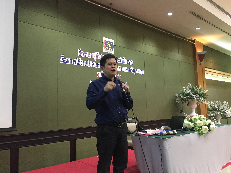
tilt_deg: +5.4
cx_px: 116
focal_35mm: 29
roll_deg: +0.7
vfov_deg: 48.2
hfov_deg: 61.7
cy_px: 86
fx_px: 194
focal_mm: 4.15
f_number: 2.2
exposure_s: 1/20
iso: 250
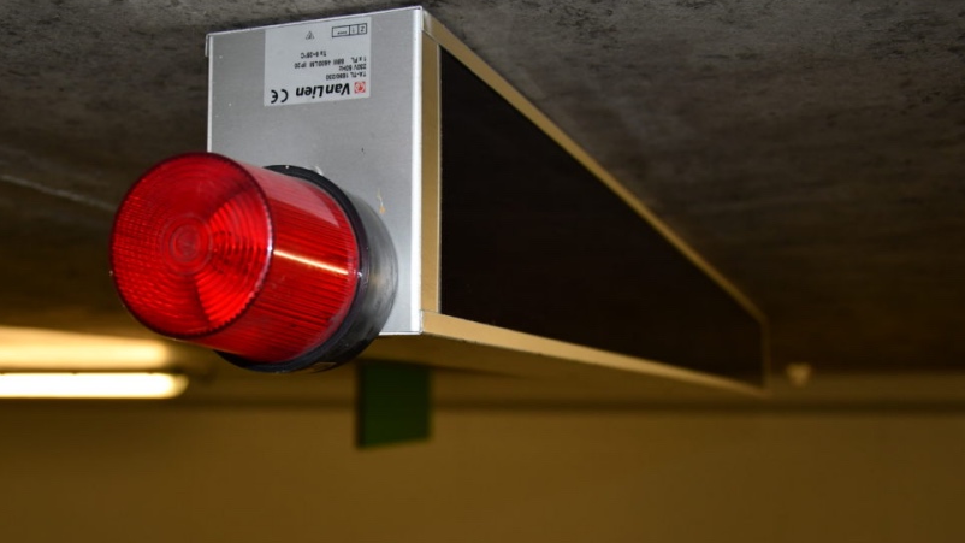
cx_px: 440
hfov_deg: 43.7
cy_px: 349
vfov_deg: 25.3
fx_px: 1203
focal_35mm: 47
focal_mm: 24
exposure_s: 1/60
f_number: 3.8
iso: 500
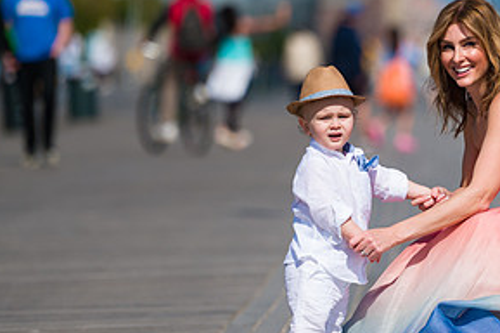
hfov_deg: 5.1
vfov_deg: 3.4
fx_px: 5577
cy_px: 104
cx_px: 479
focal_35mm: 402
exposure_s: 1/8000
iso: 200
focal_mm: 200
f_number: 3.2
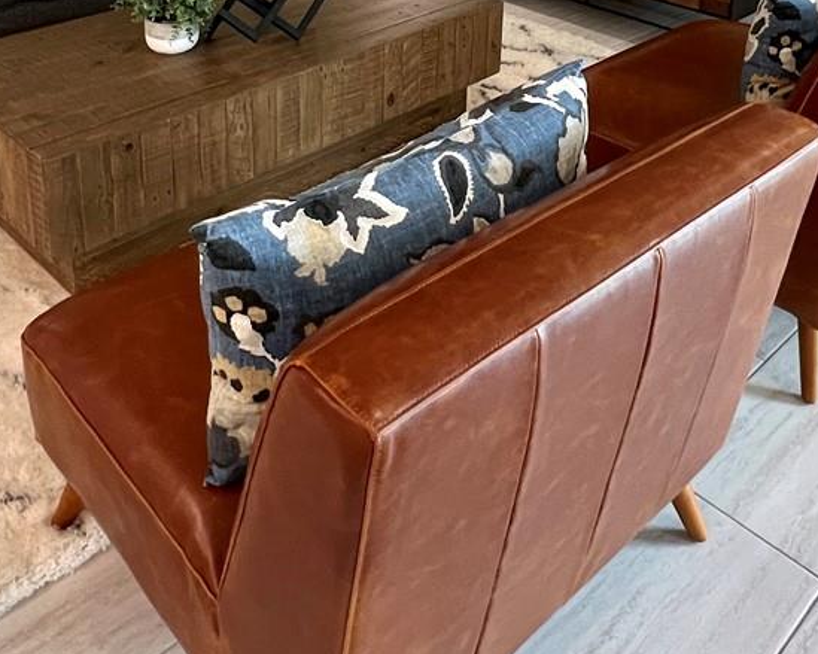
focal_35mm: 37
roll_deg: -2.4
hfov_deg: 49.0
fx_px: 896
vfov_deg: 34.6
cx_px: 444
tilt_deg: -14.6
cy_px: -67
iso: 320
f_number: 1.8
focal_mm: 1.57
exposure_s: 1/60
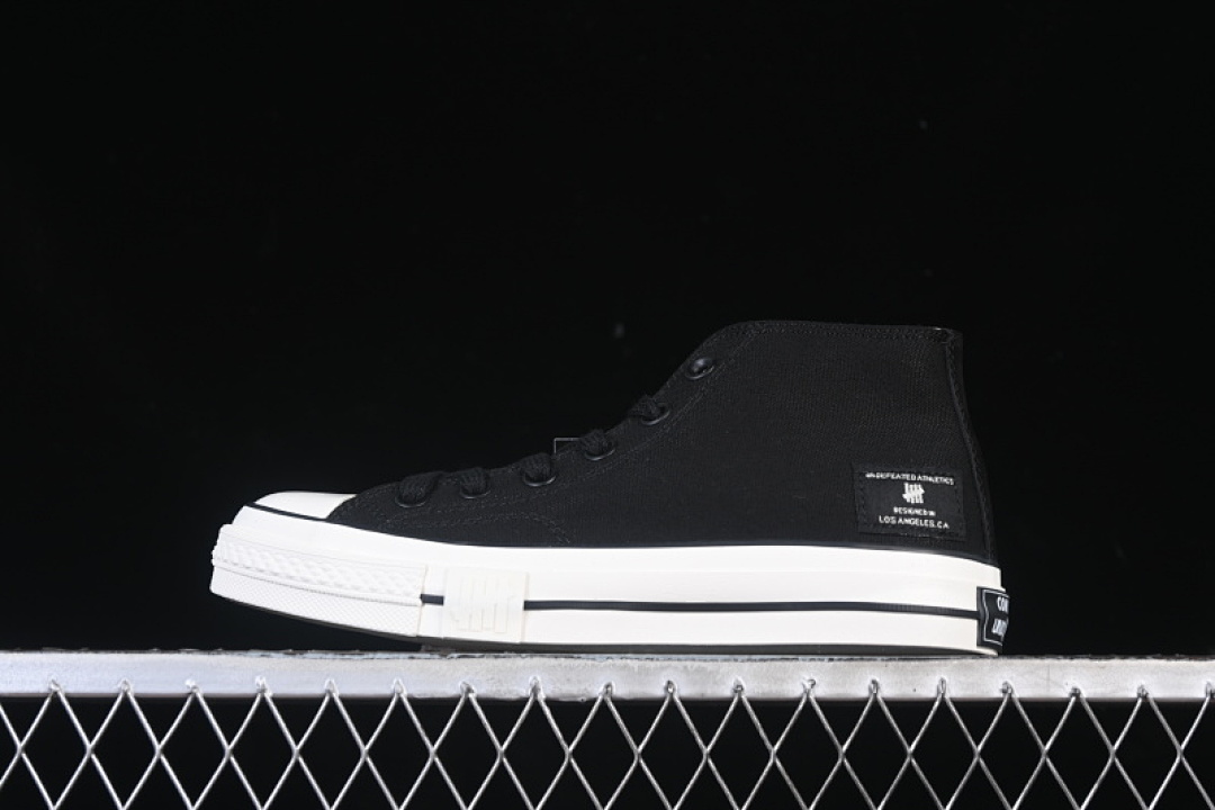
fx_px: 2531
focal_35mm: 75
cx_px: 608
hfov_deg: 27.0
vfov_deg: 18.2
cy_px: 405
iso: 160
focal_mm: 50
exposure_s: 1/60
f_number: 6.3
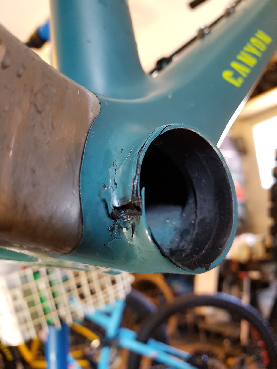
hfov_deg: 53.1
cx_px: 138
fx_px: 277
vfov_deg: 67.3
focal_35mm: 26
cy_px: 184
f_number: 1.7
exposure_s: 1/10
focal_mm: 4.2
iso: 200
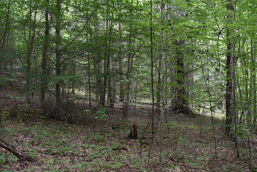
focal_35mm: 39
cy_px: 63
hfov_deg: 49.0
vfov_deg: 34.0
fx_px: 278
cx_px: 162
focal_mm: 18
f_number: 4
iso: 400
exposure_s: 1/60
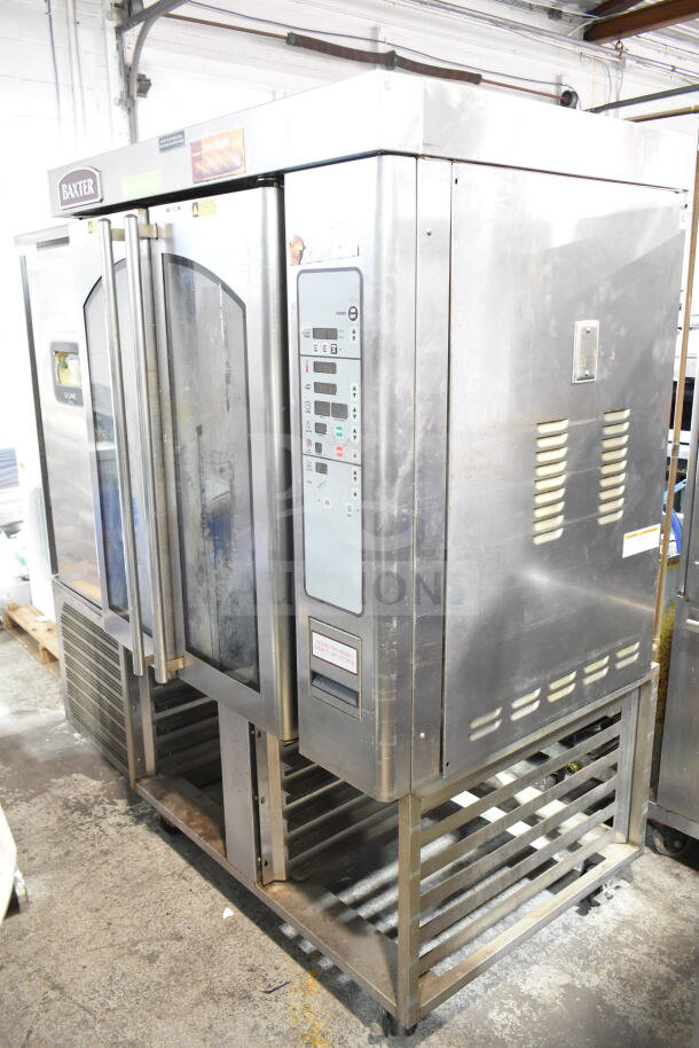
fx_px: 873
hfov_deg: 43.6
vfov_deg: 61.9
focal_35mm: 30
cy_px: 524
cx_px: 350
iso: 1800
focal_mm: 20
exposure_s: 1/30
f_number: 3.5
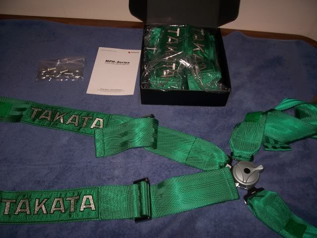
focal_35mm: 34
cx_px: 158
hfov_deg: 54.0
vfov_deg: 41.8
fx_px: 311
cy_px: 119
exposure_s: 1/60
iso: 80
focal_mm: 5.6
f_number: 2.7
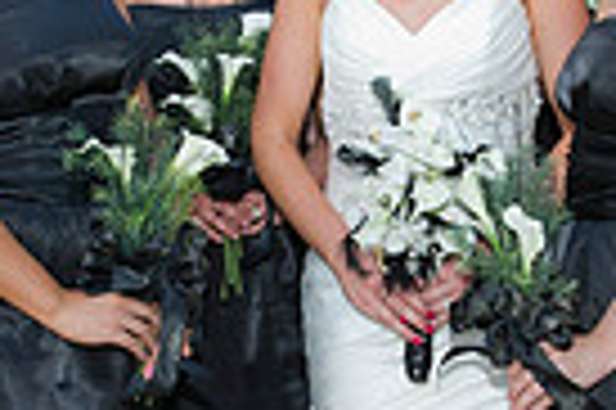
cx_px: 382
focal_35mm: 135
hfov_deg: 15.2
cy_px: 297
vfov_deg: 10.1
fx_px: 2307
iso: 1250
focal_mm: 32
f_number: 4
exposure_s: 1/100
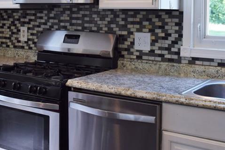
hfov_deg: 34.5
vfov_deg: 22.9
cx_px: 98
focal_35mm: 58
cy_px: 25
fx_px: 362
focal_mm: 18
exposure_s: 1/160
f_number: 6.3
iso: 400
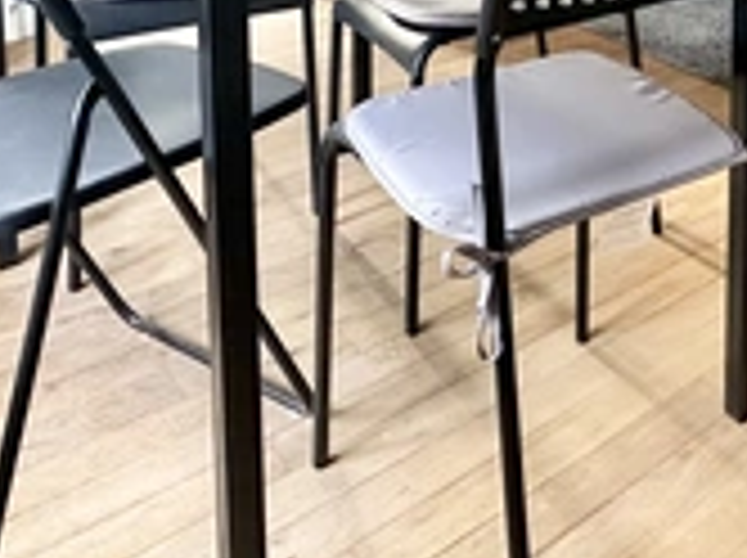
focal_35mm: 45
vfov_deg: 26.8
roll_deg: -0.1
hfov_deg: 38.7
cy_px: -176
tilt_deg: -5.9
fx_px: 970
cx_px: 695
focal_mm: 2.22
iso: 400
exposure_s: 1/60
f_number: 2.2
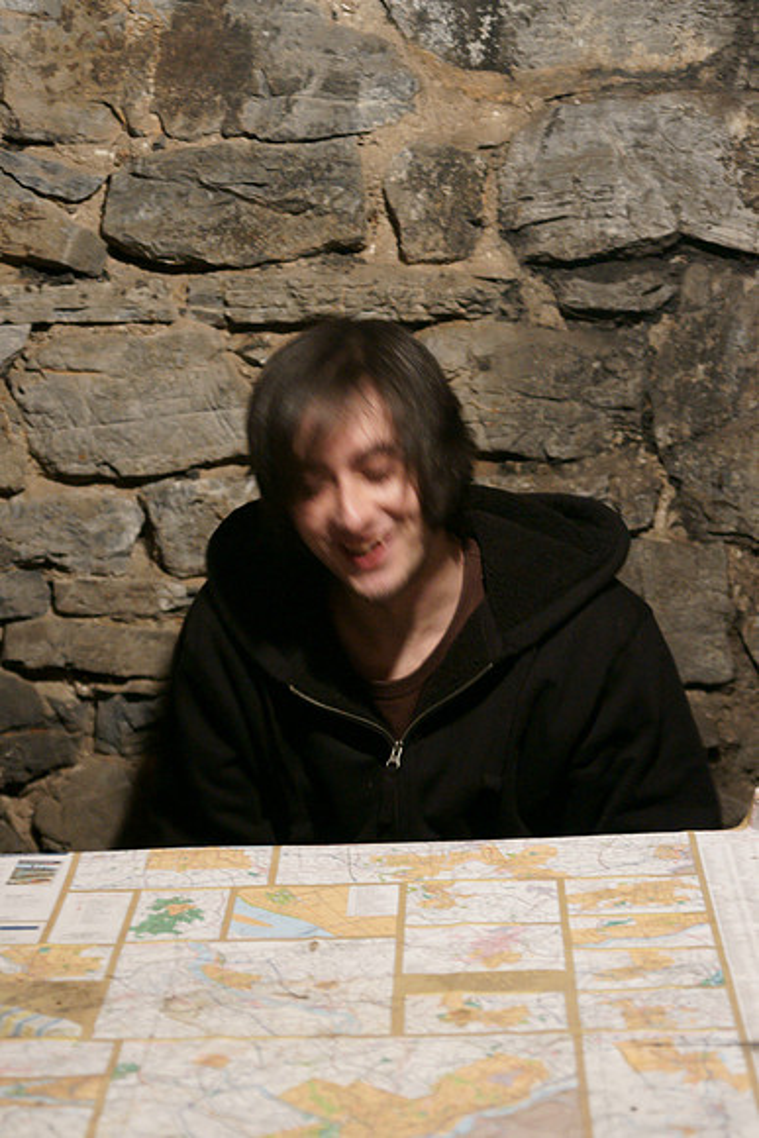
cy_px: 569
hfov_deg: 16.6
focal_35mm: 82
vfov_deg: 24.6
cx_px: 380
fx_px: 2607
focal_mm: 55
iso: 1600
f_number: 2.8
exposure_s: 1/25
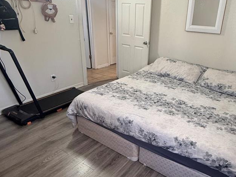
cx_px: 152
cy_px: 95
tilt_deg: -22.6
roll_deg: -4.5
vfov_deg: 51.3
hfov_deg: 64.1
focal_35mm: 27
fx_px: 184
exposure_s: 1/60
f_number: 2.2
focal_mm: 2.22
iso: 250
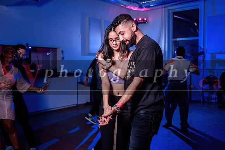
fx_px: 225
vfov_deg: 36.9
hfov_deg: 53.1
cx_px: 112
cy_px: 75
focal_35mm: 36
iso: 800
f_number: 3.2
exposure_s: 1/80
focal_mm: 36
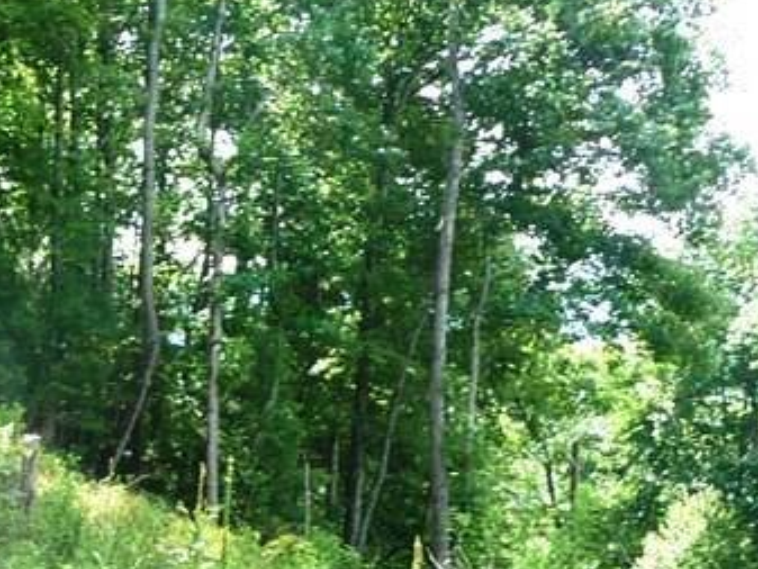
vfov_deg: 16.5
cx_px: -27
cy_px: 724
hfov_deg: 22.0
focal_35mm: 85
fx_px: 1862
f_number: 3.3
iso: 100
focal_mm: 4.7
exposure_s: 1/100
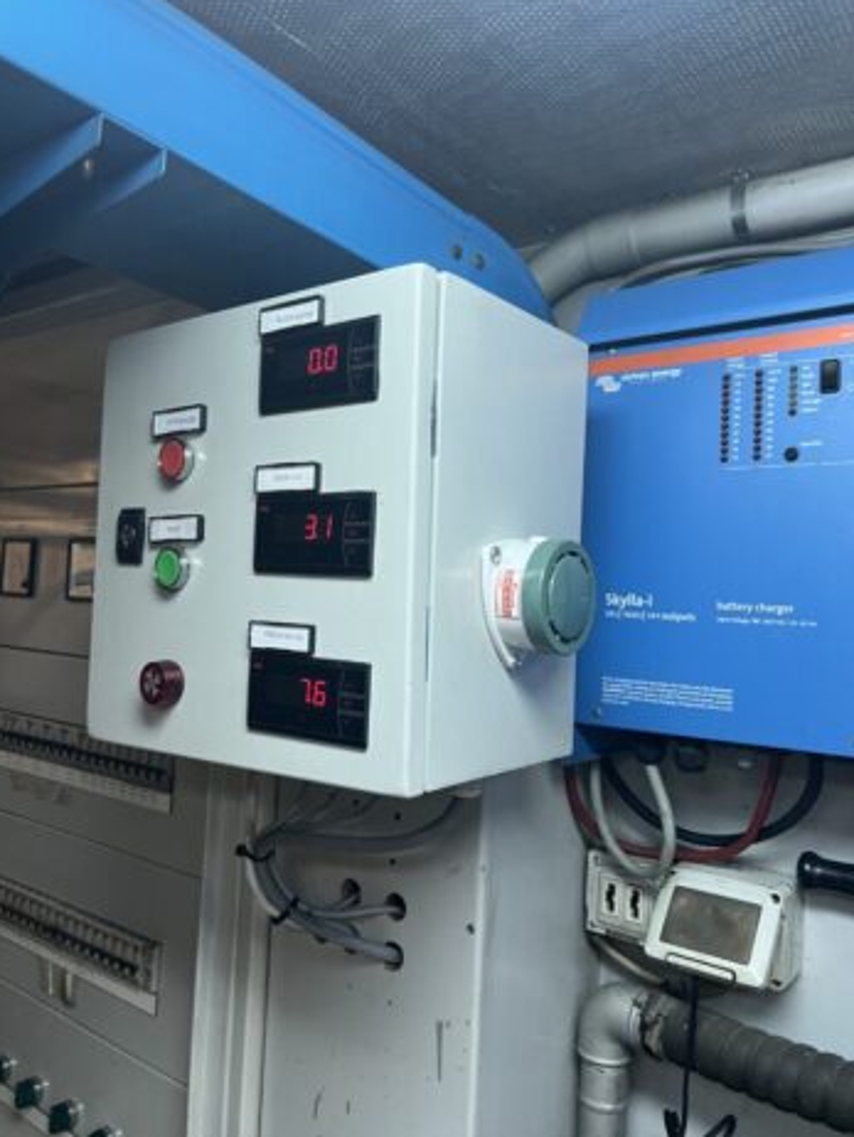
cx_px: 433
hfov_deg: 51.4
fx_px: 887
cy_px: 564
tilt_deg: -2.1
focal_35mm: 27
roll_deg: -3.7
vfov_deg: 65.3
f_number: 1.6
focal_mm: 5.1
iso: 80
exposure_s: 1/50
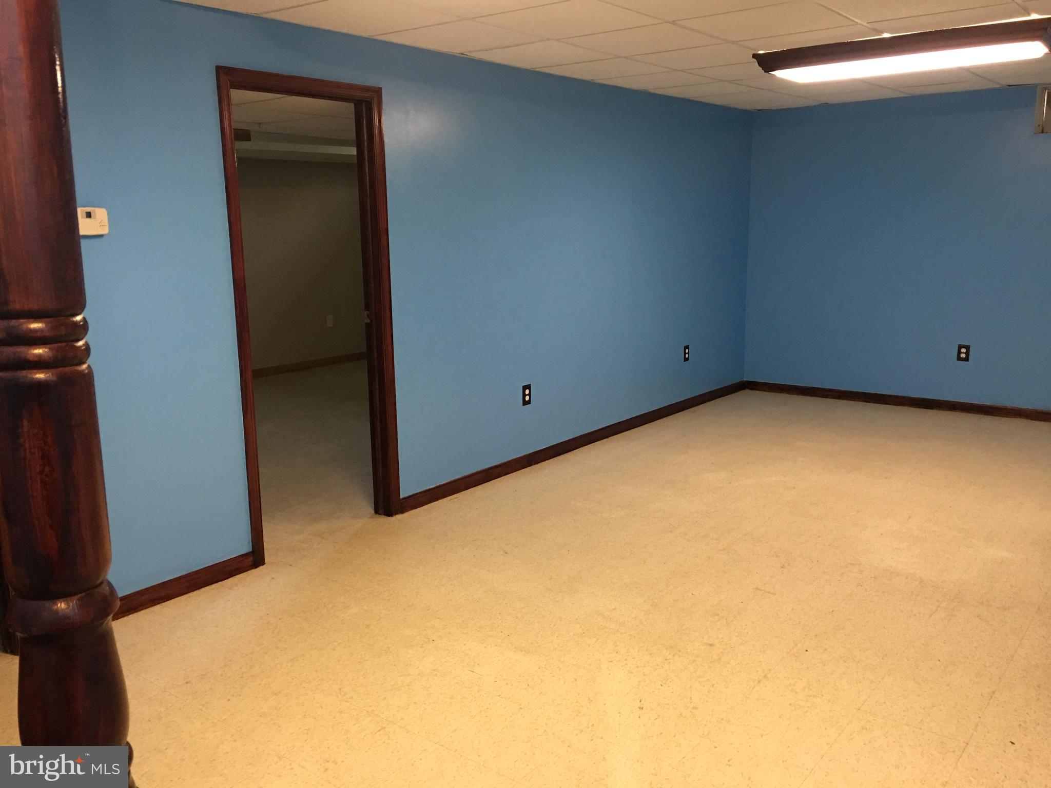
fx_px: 880
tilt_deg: -10.5
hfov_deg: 61.7
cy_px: 394
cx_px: 526
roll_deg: +1.3
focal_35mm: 29
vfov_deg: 48.2
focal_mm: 4.15
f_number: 2.2
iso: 80
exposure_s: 1/10
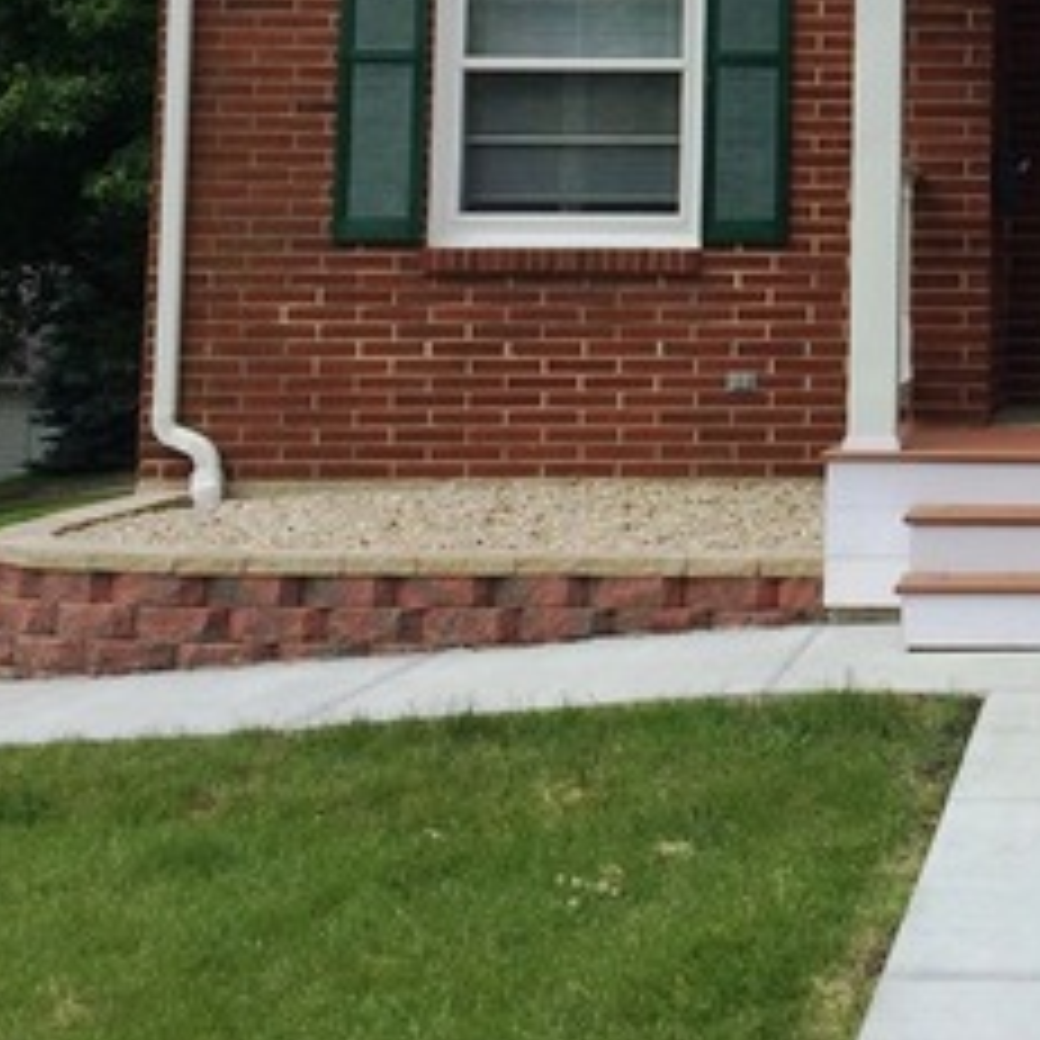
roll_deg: +0.1
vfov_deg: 23.5
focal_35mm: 71
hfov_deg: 23.1
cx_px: 1103
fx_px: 2413
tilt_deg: +4.3
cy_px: 41
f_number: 2.2
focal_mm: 4.15
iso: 32
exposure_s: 1/2415
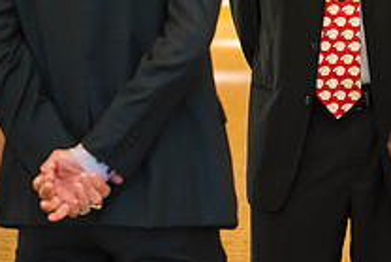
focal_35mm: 386
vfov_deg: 3.6
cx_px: 340
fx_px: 4195
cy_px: -27
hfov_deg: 5.3
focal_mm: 64
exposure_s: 1/50
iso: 2000
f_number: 2.8
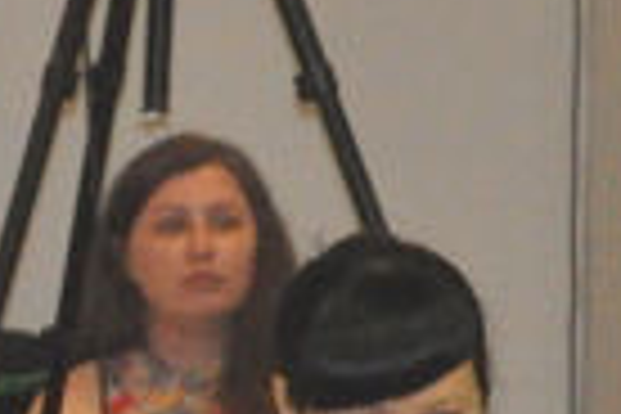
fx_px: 11833
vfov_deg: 2.0
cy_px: 266
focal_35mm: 686
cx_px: -418
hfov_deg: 3.0
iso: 3200
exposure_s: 1/60
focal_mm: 70
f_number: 5.6
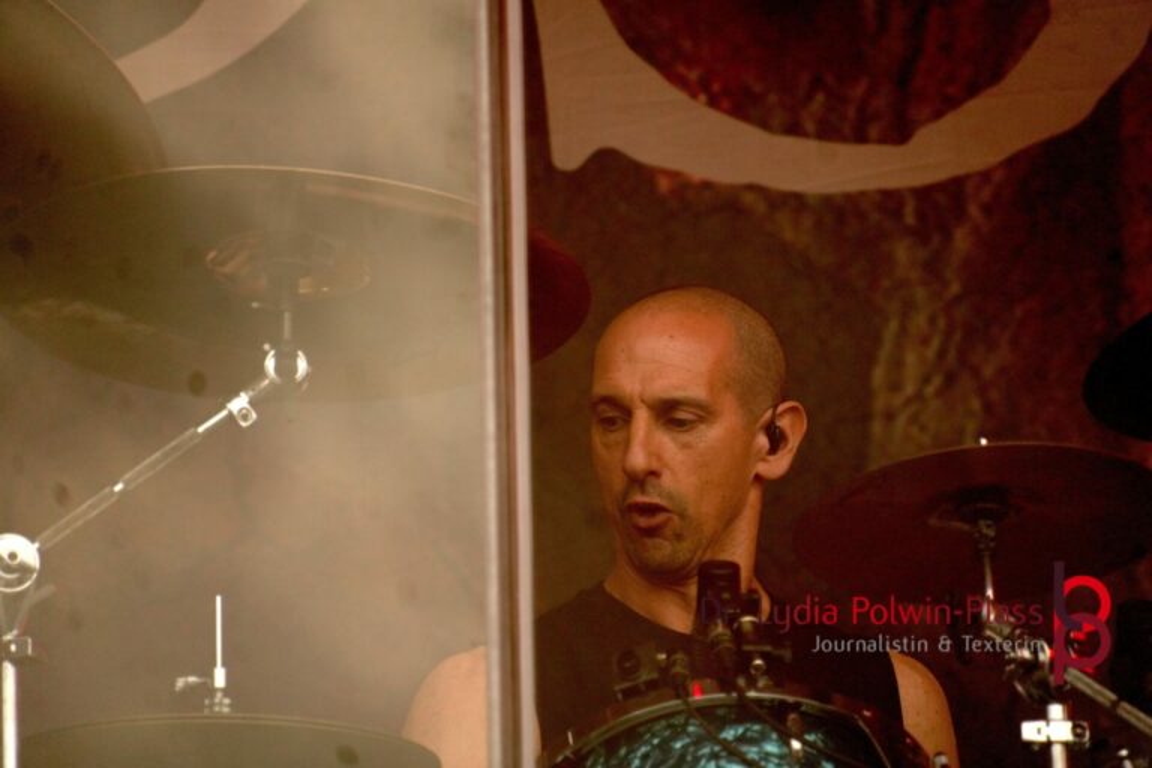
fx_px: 14399
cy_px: 384
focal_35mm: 450
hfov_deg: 4.6
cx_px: 576
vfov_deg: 3.1
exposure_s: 1/500
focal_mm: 300
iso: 640
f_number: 6.3
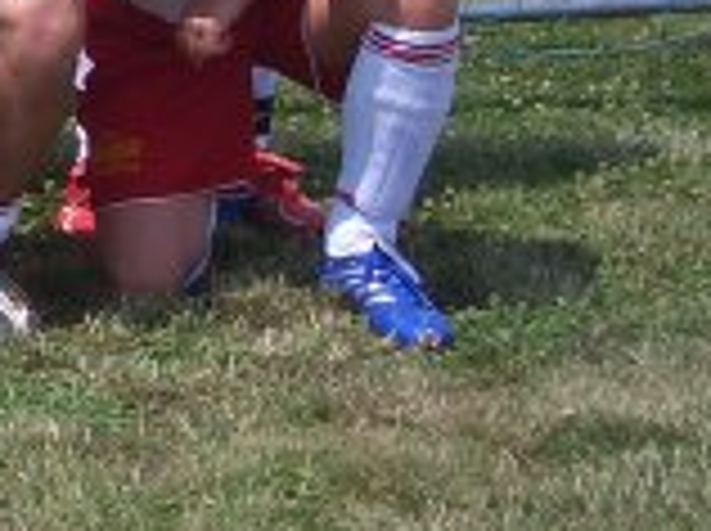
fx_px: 2912
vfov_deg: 10.1
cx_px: -554
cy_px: -212
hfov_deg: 12.7
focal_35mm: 142
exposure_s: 1/640
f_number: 4.3
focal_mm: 5.8
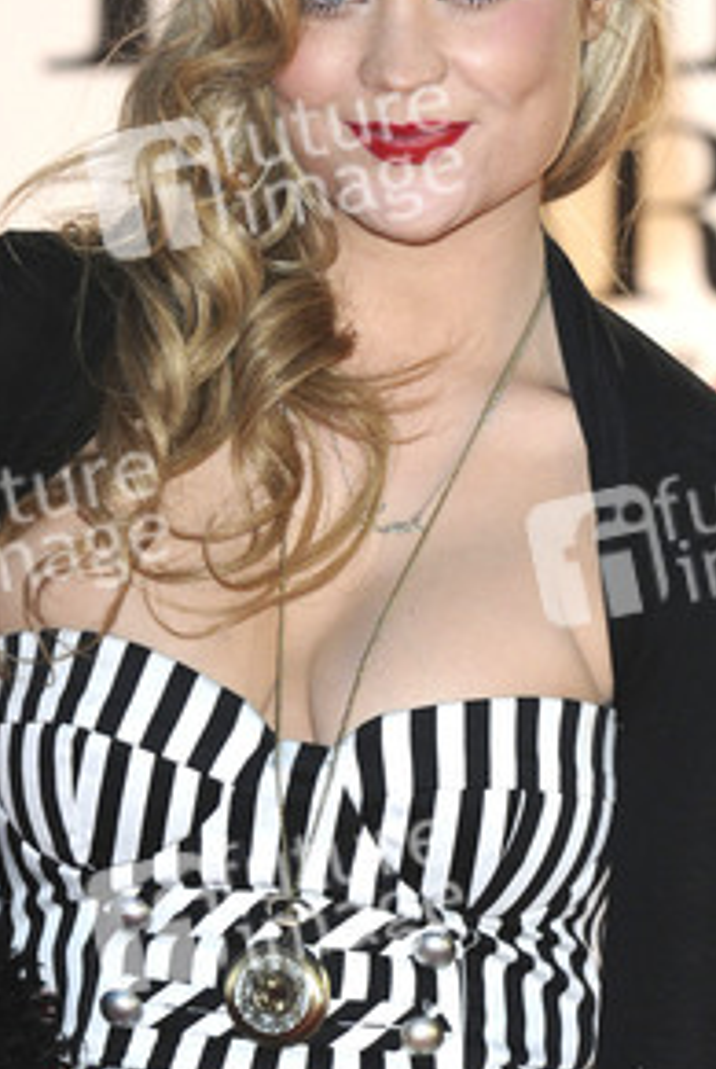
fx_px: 7342
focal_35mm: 247
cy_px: 356
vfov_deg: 8.3
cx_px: 384
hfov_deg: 5.6
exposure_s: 1/160
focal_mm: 120
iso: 640
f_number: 5
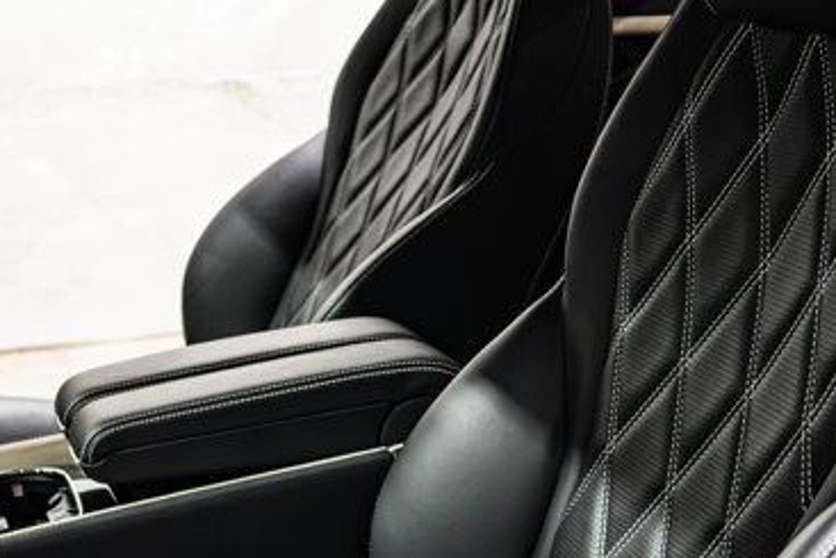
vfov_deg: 20.3
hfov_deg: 29.7
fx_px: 1556
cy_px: 331
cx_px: 246
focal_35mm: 67
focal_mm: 24
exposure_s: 1/13
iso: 1600
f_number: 4
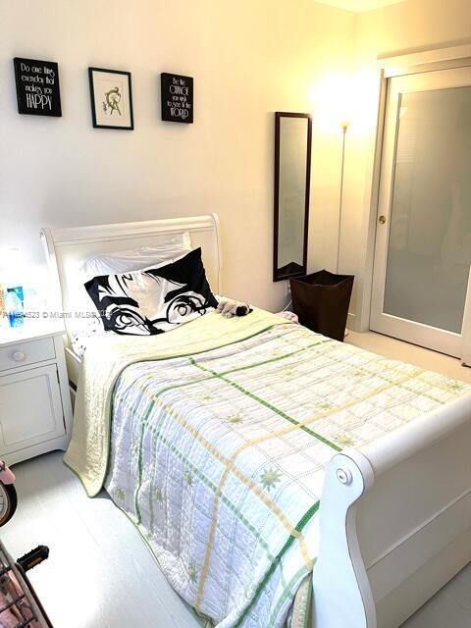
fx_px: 472
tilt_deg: -19.3
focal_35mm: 26
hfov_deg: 53.1
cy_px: 314
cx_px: 236
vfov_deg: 67.3
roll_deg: +0.5
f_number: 1.6
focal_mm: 5.1
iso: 160
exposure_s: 1/60
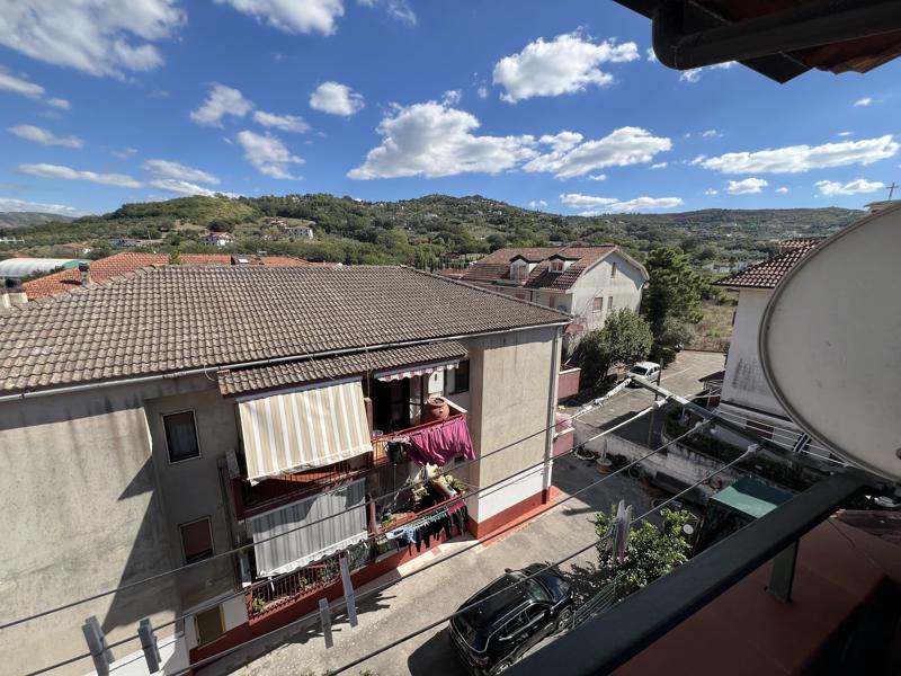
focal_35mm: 13
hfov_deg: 106.2
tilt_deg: -13.1
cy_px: 338
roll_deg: -1.1
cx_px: 450
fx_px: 338
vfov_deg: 89.9
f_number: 1.8
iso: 32
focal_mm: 1.57
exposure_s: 1/1248
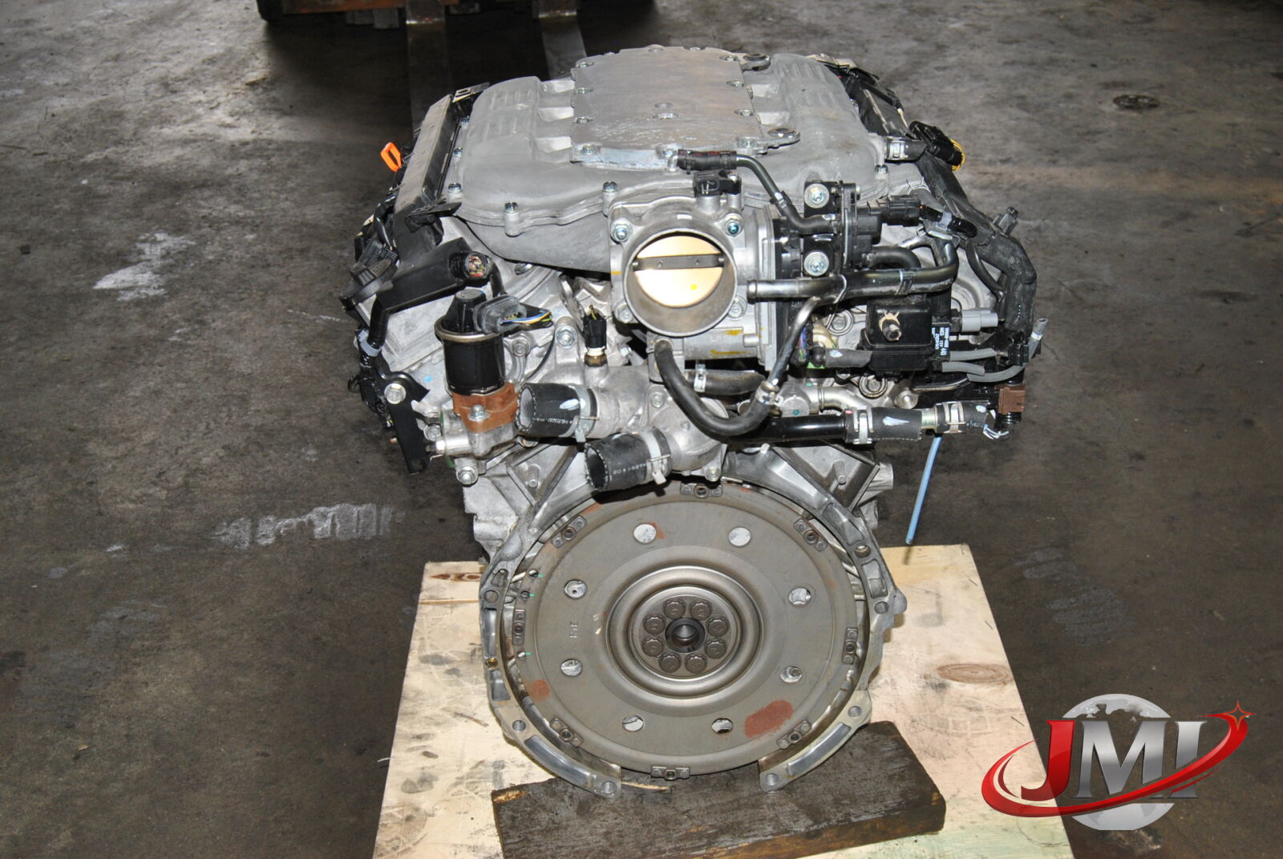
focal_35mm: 48
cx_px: 642
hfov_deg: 41.1
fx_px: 1713
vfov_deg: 28.2
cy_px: 430
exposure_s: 1/200
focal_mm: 32
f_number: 8
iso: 400
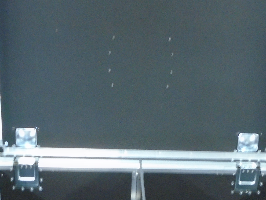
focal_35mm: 68
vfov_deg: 21.0
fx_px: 522
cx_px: 134
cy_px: 192
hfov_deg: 28.6
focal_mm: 4.6
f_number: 3.2
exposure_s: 1/5
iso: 400
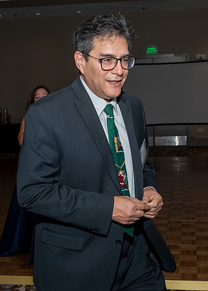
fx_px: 479
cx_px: 109
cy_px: 148
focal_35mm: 58
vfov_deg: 33.9
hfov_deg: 24.5
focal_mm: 23
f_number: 7.1
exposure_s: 1/250
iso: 500
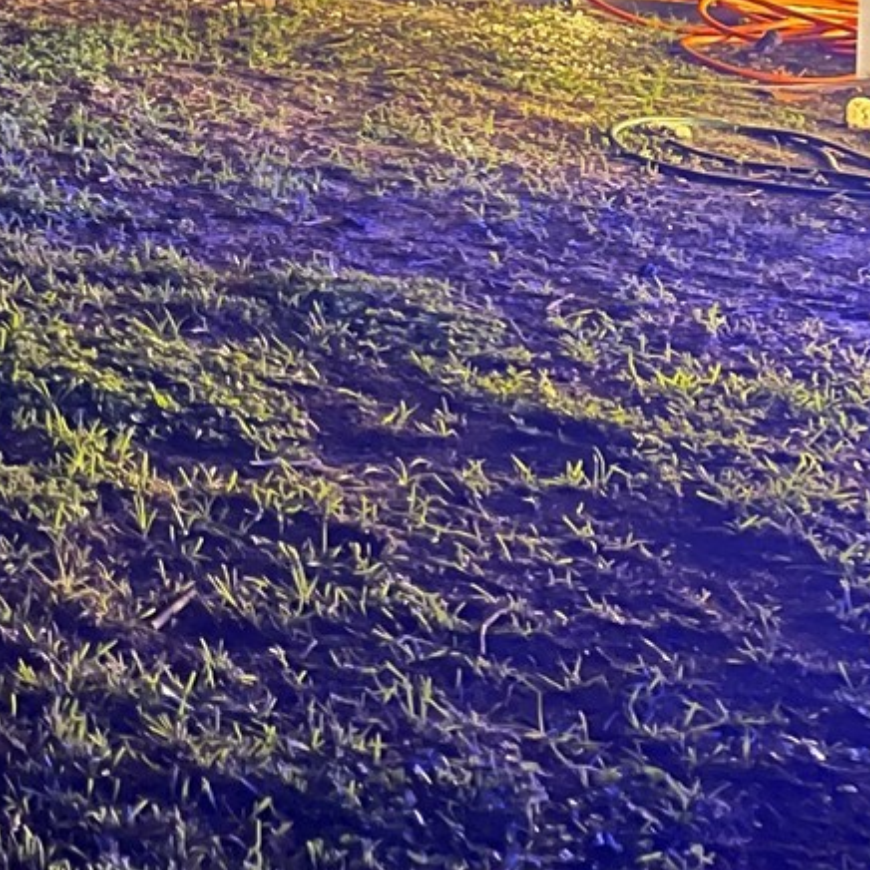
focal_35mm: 81
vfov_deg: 19.4
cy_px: -325
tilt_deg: -2.7
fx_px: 2303
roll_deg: -0.2
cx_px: -601
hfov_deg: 17.9
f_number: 1.6
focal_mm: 5.1
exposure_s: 1/9
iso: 1600
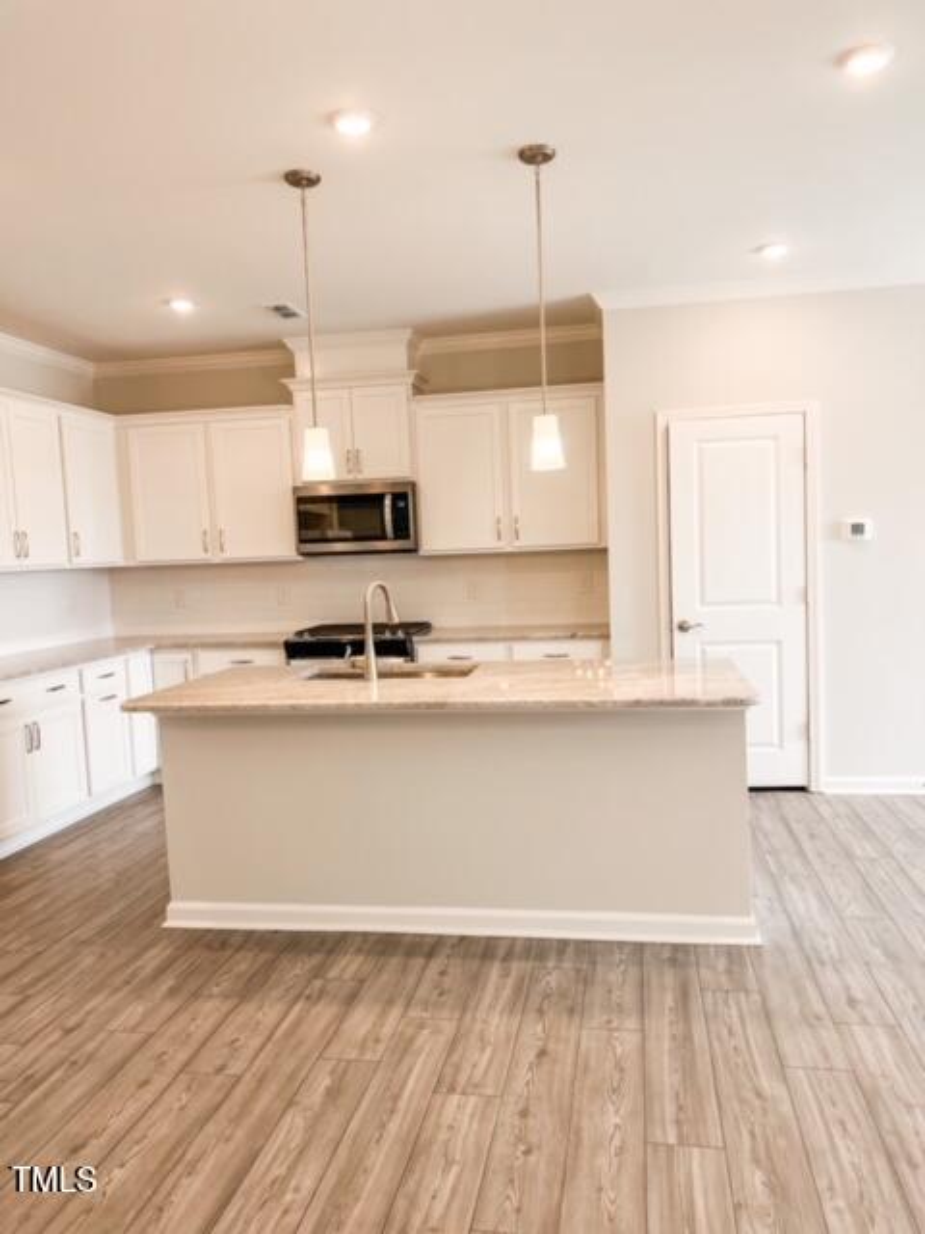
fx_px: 926
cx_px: 462
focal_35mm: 26
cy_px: 617
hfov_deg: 53.1
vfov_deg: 67.3
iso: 50
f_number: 1.5
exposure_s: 1/240
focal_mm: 5.7
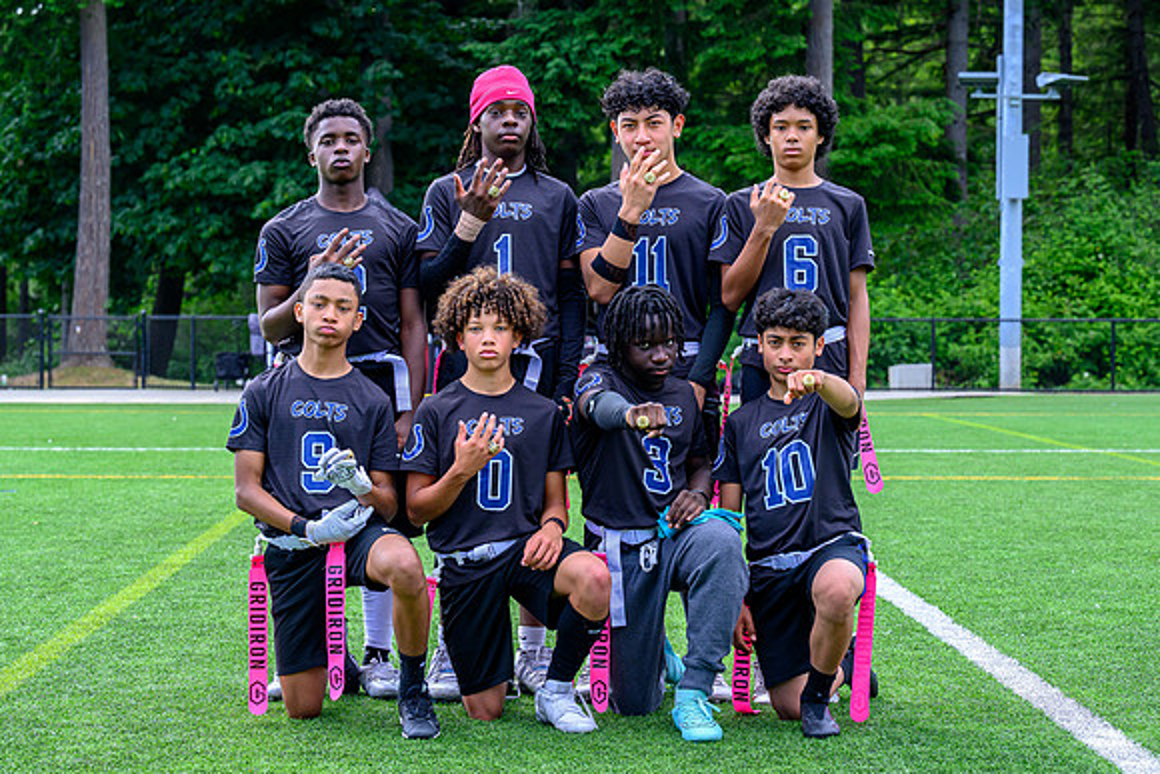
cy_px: 355
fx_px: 2682
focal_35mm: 83
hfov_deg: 24.4
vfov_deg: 16.4
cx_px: 577
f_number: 5.6
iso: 720
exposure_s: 1/800
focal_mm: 70
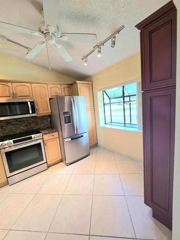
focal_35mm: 13
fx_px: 90
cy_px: 120
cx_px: 90
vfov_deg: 106.2
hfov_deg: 89.9
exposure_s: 1/60.2
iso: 80
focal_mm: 2.2
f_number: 2.2
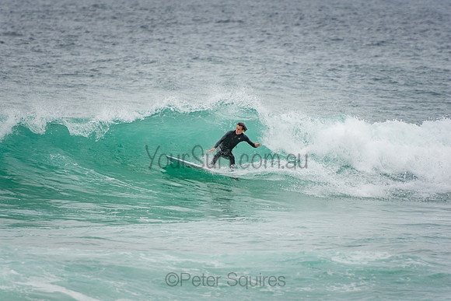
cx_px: 226
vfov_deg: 2.4
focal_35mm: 585
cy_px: 150
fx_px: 7330
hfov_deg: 3.5
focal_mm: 390
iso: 280
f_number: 5.6
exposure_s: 1/1600
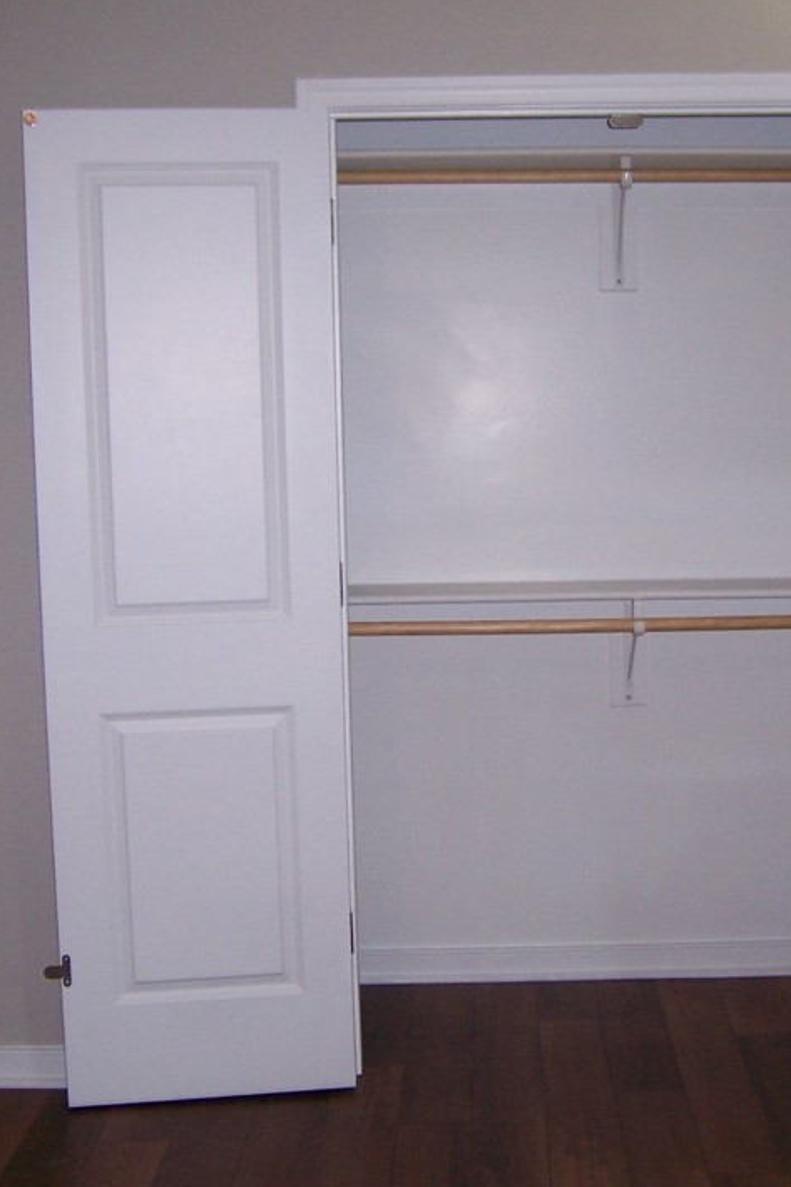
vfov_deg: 36.9
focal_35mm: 54
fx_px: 1780
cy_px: 558
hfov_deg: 24.9
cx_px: 527
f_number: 2.8
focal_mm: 6.2
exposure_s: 1/60
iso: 125
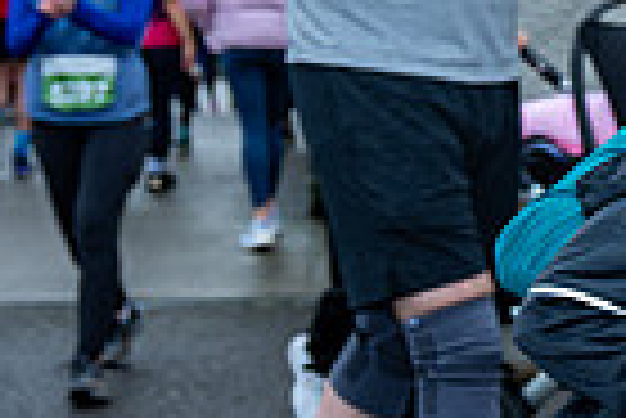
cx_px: 995
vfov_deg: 11.1
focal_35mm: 123
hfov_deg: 15.1
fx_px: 2141
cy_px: 366
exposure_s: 1/200
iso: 100
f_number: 4
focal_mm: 29.5
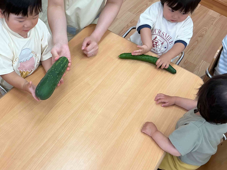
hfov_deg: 40.4
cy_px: 98
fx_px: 302
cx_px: 64
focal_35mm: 46
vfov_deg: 31.5
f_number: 1.8
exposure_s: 1/120
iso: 50
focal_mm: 3
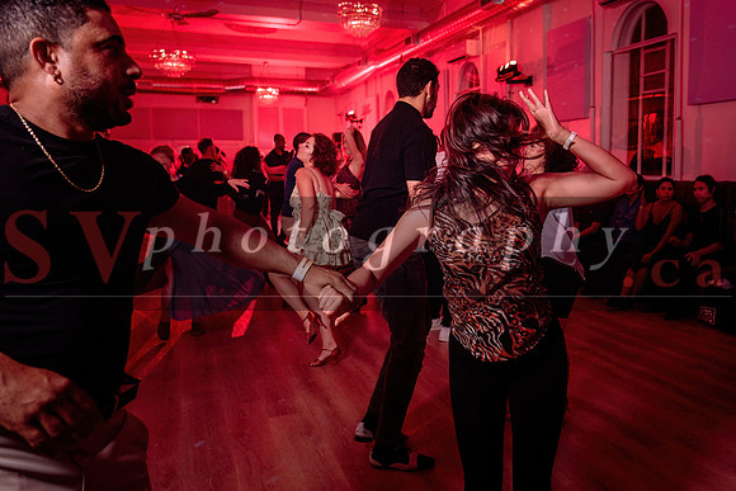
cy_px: 228
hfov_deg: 59.7
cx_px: 464
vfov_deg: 42.5
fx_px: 631
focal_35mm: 31
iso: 800
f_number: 3.2
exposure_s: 1/60
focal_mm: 24
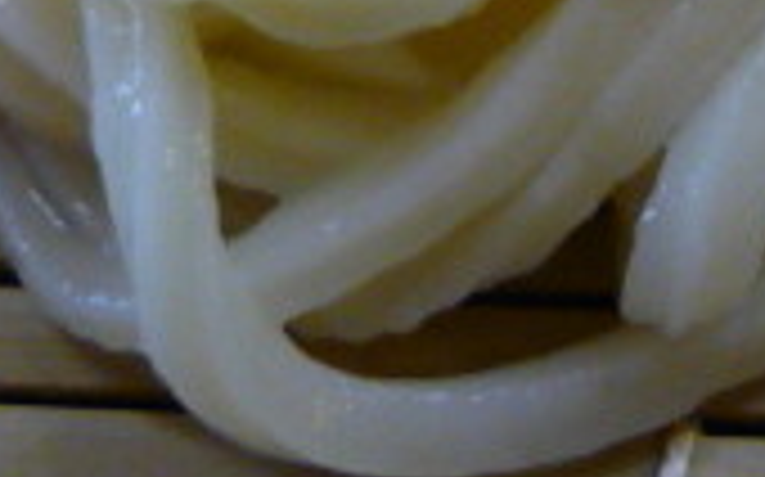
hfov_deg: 15.8
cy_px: -567
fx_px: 2750
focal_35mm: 132
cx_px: 526
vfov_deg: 9.1
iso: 320
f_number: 2.8
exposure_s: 1/30
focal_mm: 5.5
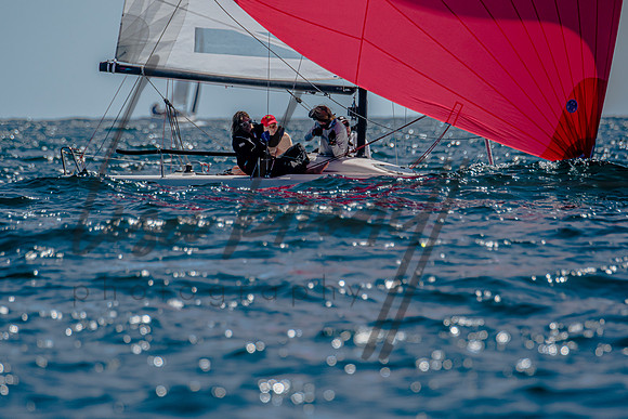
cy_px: 210
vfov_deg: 2.2
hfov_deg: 3.3
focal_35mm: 633
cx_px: 314
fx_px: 11050
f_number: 5.6
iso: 200
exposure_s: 1/2500
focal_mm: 400
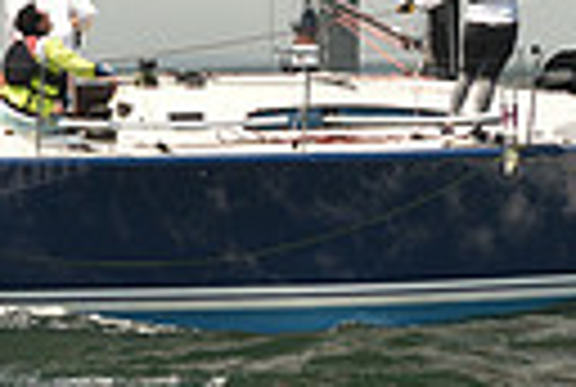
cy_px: -74
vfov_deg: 4.4
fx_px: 5068
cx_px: 324
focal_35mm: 316
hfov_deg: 6.5
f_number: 5.6
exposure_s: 1/640
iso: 250
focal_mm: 70
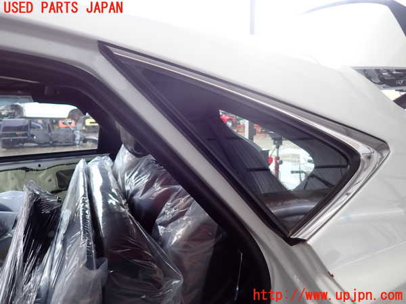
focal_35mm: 25
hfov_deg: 69.4
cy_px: 152
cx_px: 203
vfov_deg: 54.9
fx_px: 293
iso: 200
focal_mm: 4.5
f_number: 2
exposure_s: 1/60
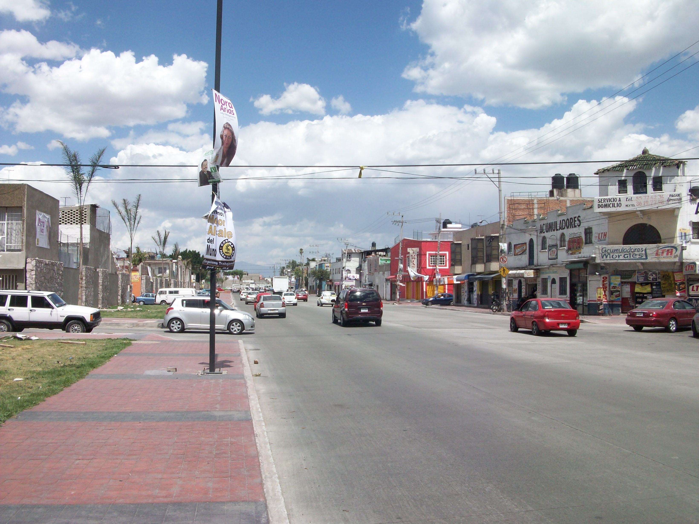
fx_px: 687
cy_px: 262
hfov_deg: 54.0
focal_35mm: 34
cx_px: 350
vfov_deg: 41.8
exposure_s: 1/413
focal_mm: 5.7
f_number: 5.5
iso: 64
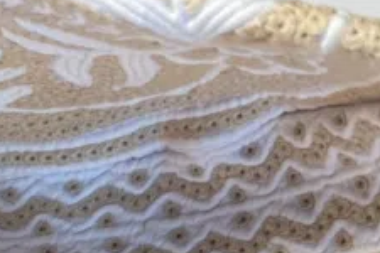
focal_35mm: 71
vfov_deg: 18.8
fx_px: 749
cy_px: 229
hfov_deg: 25.8
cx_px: -64
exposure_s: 1/30
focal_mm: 6.76
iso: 1250
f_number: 1.78
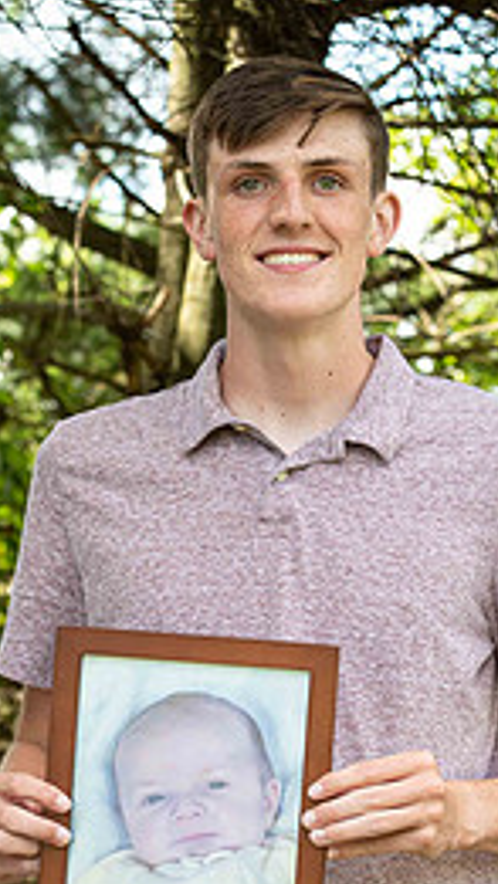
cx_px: 291
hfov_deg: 7.5
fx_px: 3823
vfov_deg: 13.2
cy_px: 584
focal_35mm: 163
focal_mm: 70
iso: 400
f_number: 5.6
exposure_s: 1/200
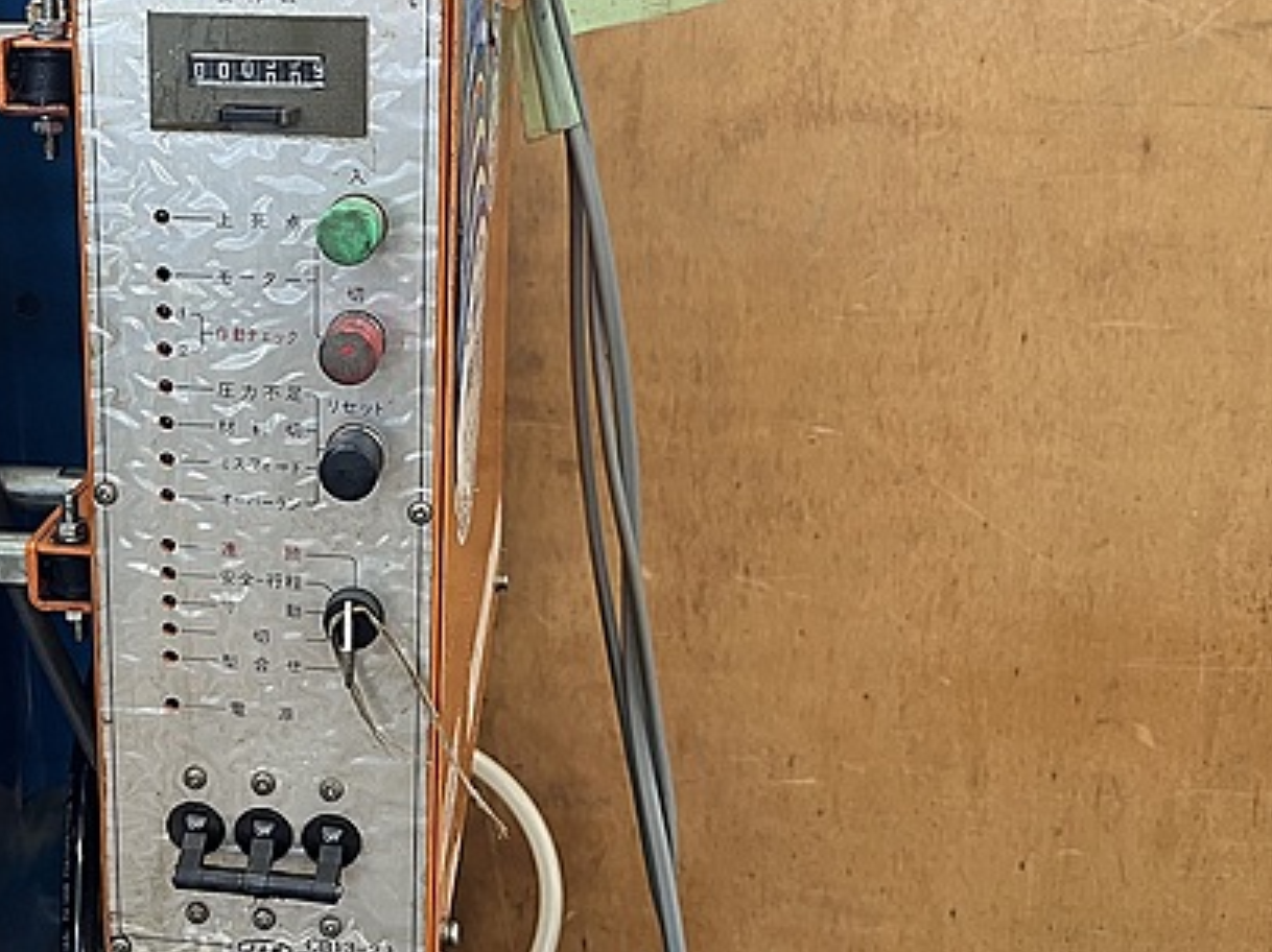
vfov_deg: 34.5
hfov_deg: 44.7
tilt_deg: -13.5
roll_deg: +0.9
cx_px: 363
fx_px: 1506
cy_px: 254
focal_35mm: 41
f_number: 1.6
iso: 125
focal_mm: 5.1
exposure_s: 1/81
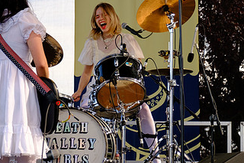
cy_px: 98
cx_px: 99
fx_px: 650
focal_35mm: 96
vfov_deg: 14.2
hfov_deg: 21.2
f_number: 2.8
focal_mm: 34.2
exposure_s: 1/1000
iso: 160
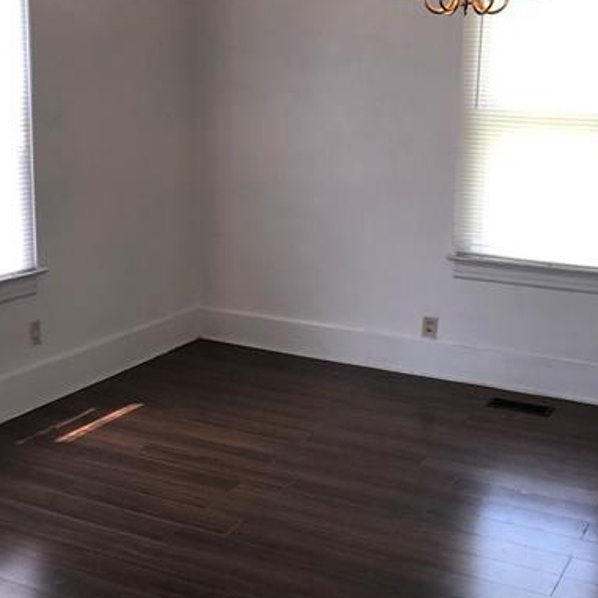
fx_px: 977
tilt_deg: -8.7
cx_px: 313
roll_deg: -1.5
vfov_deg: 34.0
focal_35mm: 50
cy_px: 269
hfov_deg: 34.0
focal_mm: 3.99
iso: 25
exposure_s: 1/40
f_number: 1.8
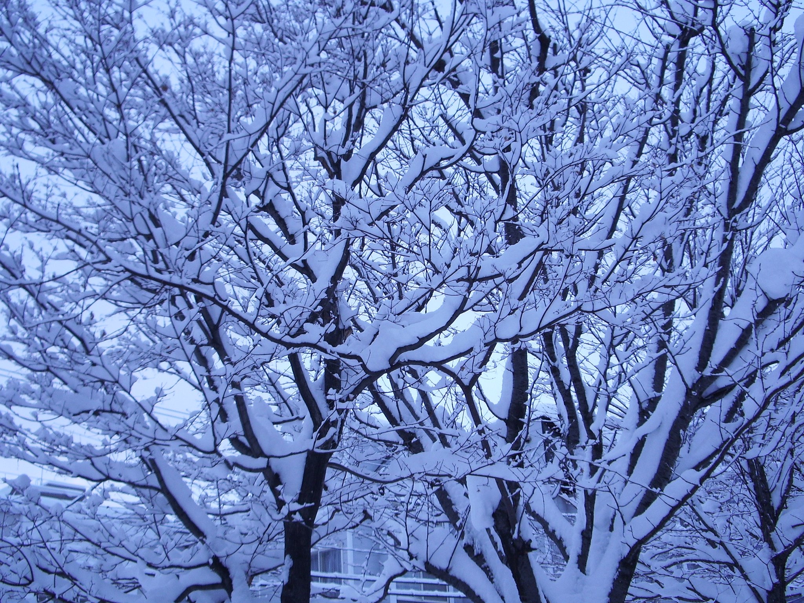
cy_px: 302
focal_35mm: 41
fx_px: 952
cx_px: 402
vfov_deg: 35.1
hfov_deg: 45.8
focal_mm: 6.8
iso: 100
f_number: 2.8
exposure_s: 1/40
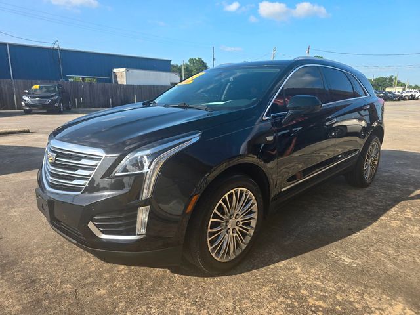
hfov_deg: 73.9
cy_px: 158
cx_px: 210
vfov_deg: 58.9
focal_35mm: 23
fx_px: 279
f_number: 1.7
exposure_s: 1/395
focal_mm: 6.3
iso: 12
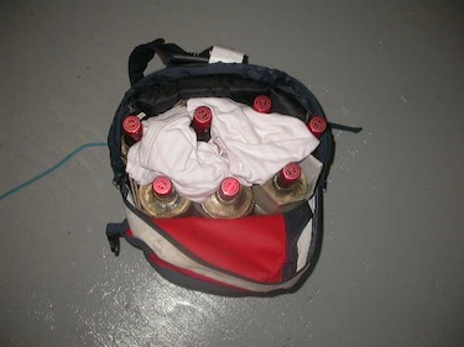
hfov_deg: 49.0
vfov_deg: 37.7
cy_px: 174
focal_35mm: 38
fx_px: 509
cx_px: 232
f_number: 2.6
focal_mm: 7.85
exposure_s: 1/60
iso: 100
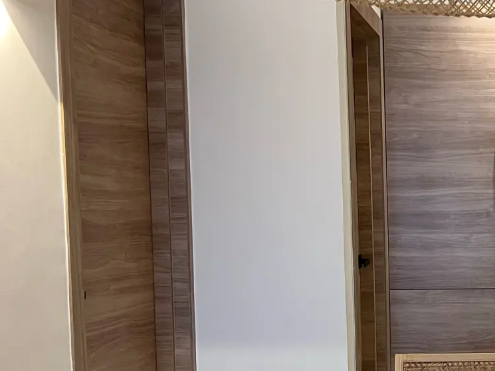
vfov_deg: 21.7
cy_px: 287
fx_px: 958
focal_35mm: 67
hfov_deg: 26.4
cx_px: 561
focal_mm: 5.7
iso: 200
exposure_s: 1/60
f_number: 1.5
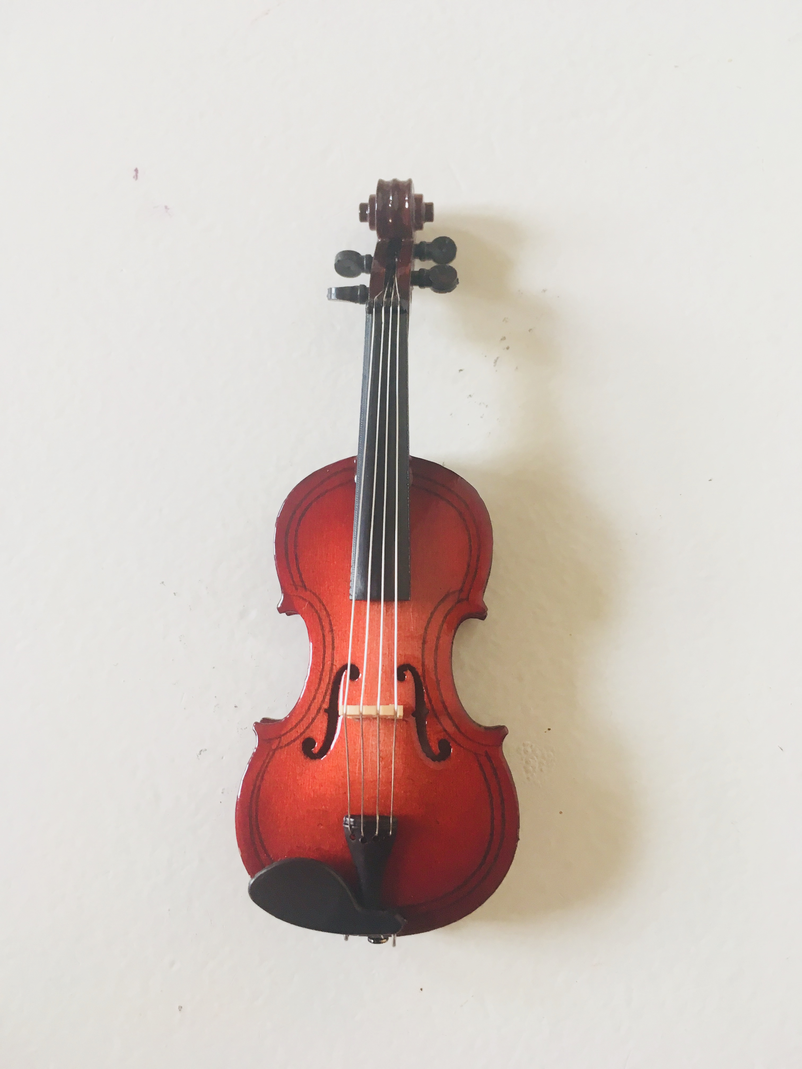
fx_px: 896
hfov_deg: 48.2
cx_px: 401
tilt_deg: -81.1
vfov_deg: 61.7
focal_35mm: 29
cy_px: 534
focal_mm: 4.15
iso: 50
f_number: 2.2
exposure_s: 1/30
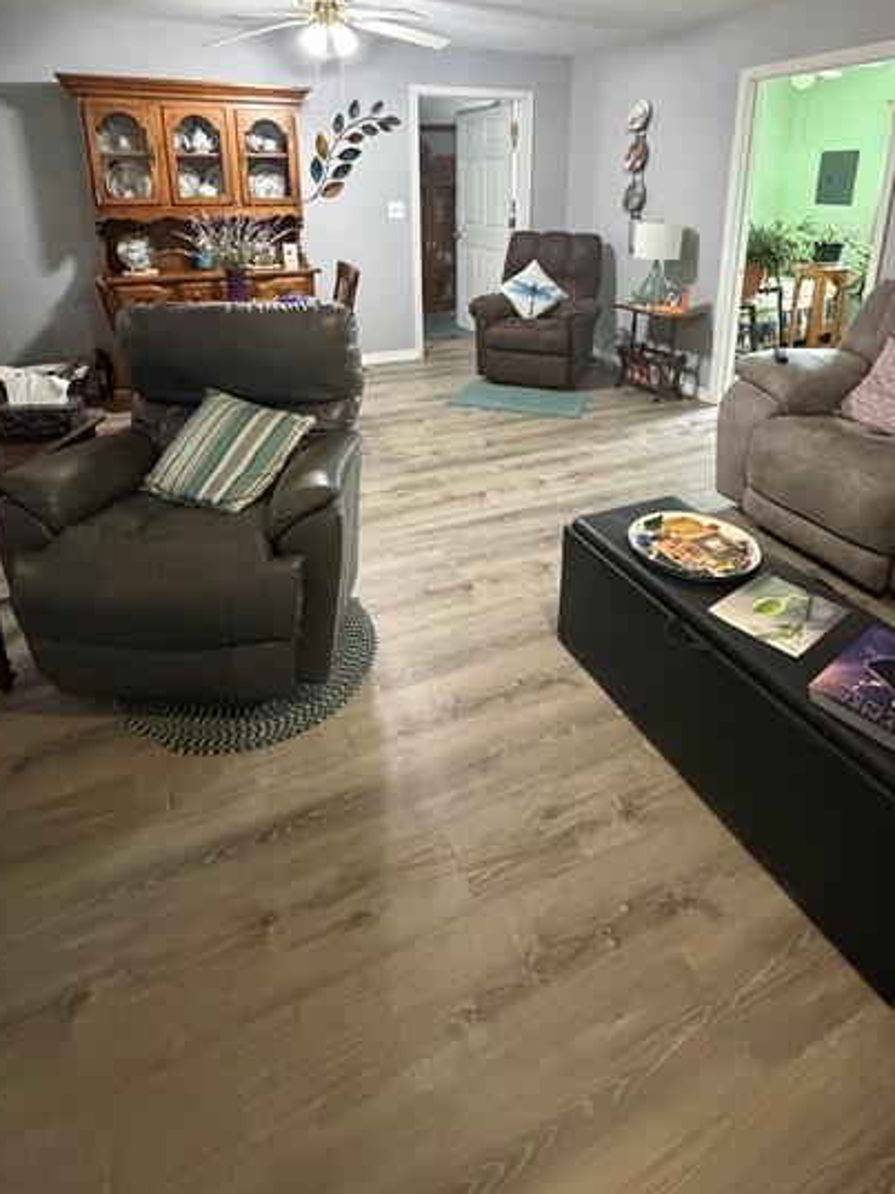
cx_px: 469
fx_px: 690
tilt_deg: -16.6
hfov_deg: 65.9
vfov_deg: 78.7
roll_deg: -0.4
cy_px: 384
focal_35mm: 20
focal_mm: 2.22
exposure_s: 1/60
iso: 1000
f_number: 2.2
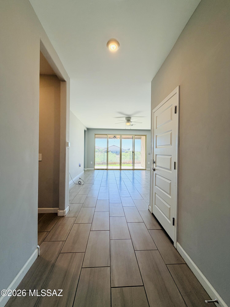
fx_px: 124
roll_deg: -1.4
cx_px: 115
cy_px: 154
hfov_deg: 85.7
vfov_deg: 102.1
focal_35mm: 14
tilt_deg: -0.3
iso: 80
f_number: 2.2
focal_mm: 2.22
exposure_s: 1/120
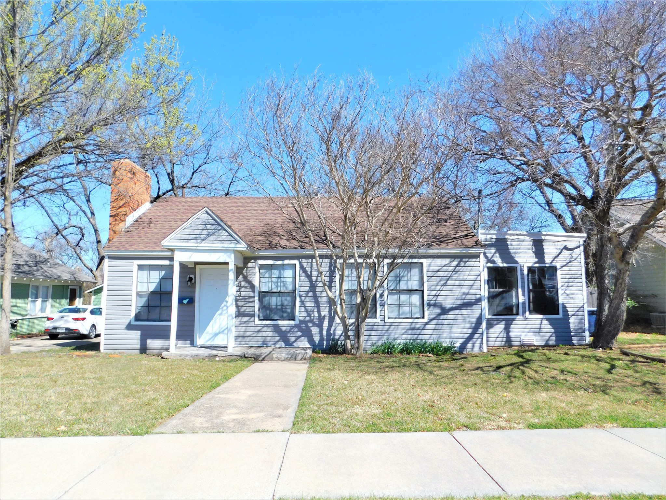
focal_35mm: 23
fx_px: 443
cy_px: 250
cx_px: 333
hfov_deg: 73.9
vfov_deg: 58.9
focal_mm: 4
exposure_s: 1/1000
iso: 125
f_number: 3
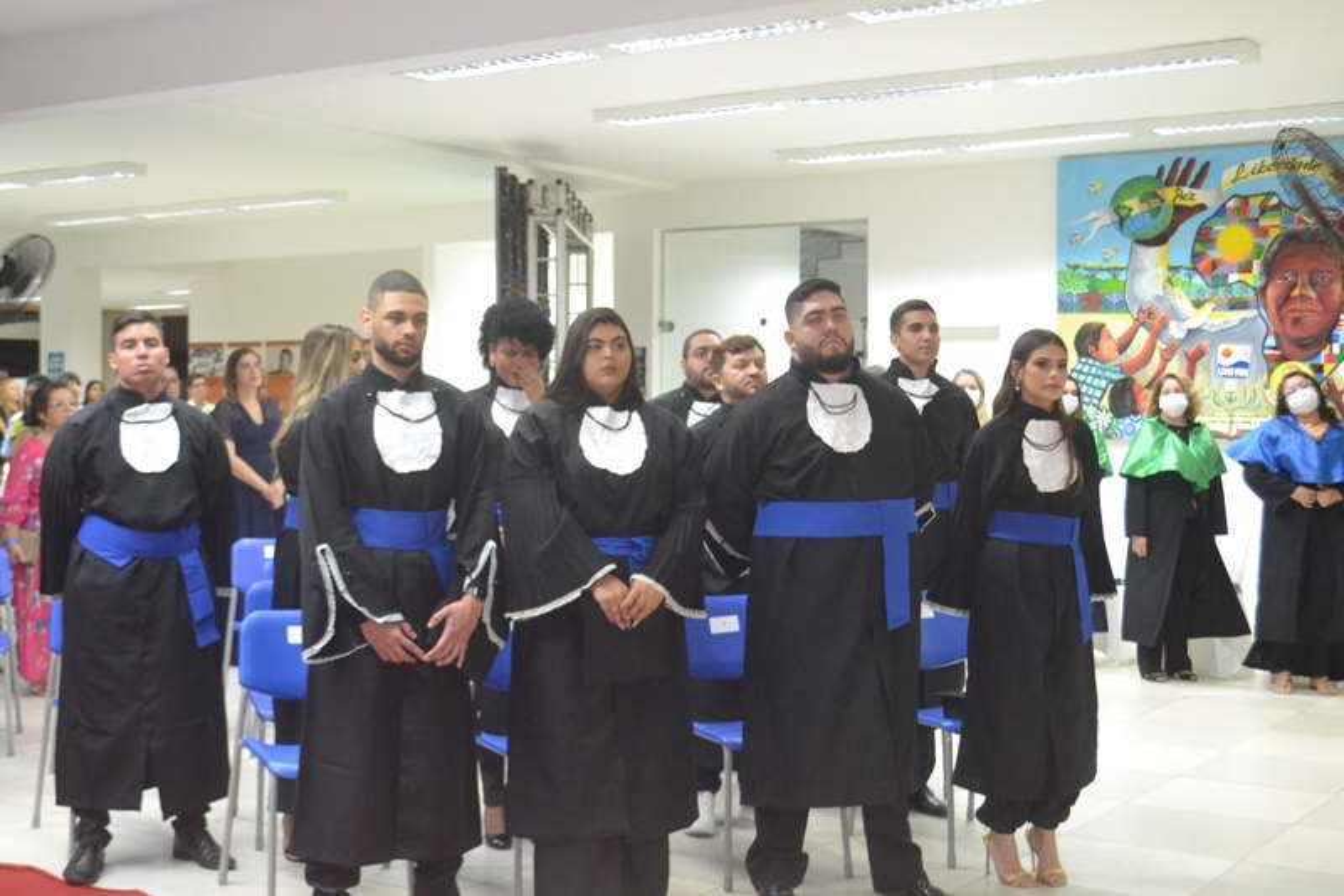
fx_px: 1792
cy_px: 448
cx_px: 672
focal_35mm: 48
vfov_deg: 28.1
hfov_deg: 41.1
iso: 3200
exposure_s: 1/60
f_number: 4.8
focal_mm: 32
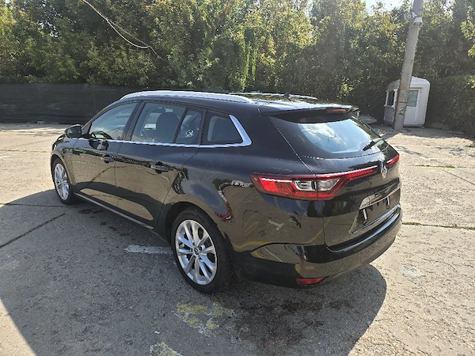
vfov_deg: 58.9
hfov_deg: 73.9
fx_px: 316
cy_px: 178
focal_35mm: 23
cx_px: 238
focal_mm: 5.4
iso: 80
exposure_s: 1/2500
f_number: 1.8
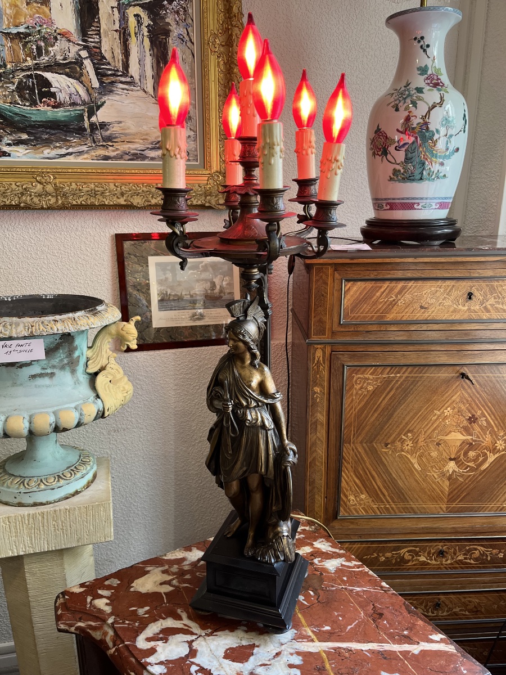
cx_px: 253
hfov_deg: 53.1
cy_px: 338
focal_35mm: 26
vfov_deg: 67.3
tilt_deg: -13.5
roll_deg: +1.3
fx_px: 507
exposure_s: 1/100
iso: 125
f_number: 1.6
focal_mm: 5.1
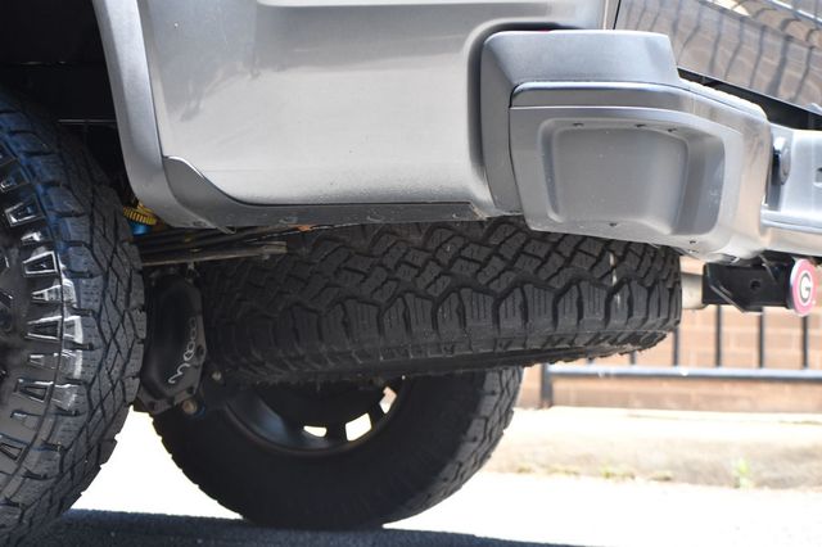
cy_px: 274
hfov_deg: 15.9
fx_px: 2944
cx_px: 411
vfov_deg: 10.6
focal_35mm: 129
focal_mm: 86
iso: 400
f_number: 5.6
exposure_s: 1/250
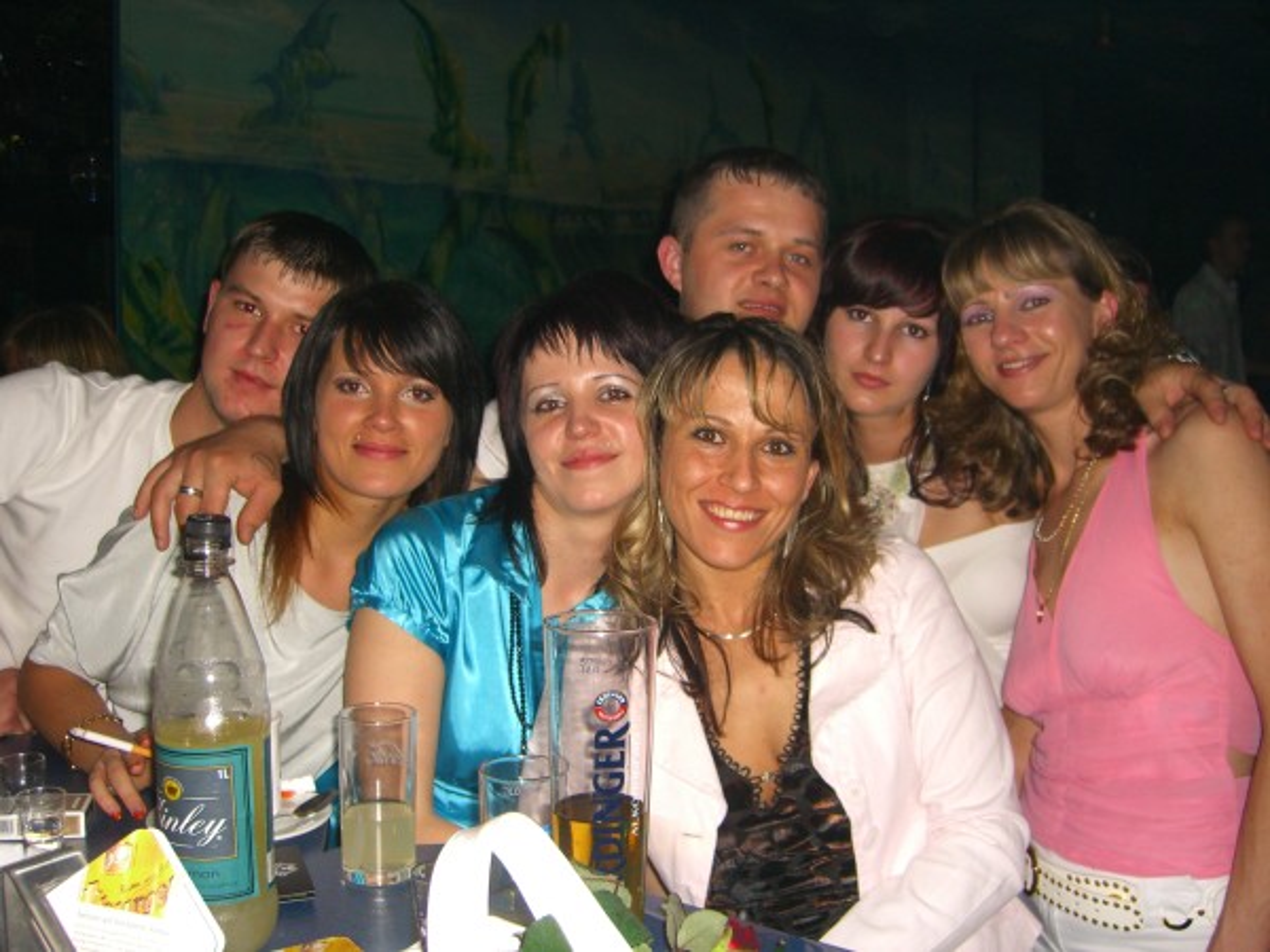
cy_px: 476
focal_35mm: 38
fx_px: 1394
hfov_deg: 49.0
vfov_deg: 37.7
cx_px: 635
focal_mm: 7.9
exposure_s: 1/60
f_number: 2.8
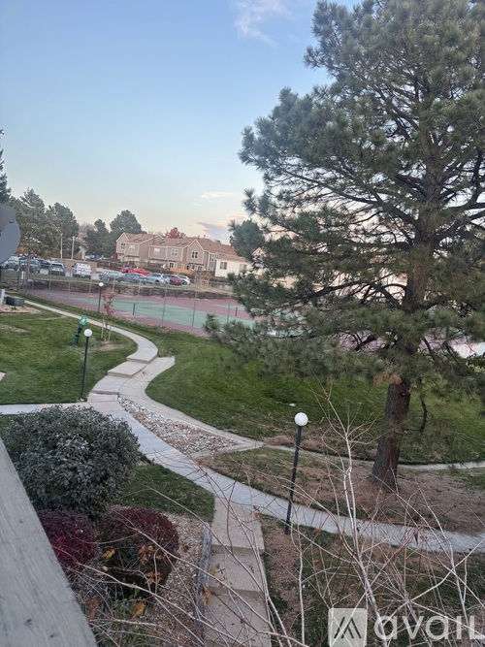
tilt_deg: -6.7
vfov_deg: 67.3
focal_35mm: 26
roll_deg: -7.6
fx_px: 486
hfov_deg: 53.0
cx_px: 242
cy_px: 324
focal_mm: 5.96
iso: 50
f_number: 1.6
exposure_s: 1/121
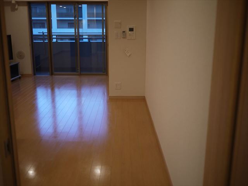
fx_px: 287
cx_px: 124
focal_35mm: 40
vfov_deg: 36.0
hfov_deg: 46.8
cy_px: 93
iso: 100
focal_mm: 20
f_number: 1.7
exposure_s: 1/50
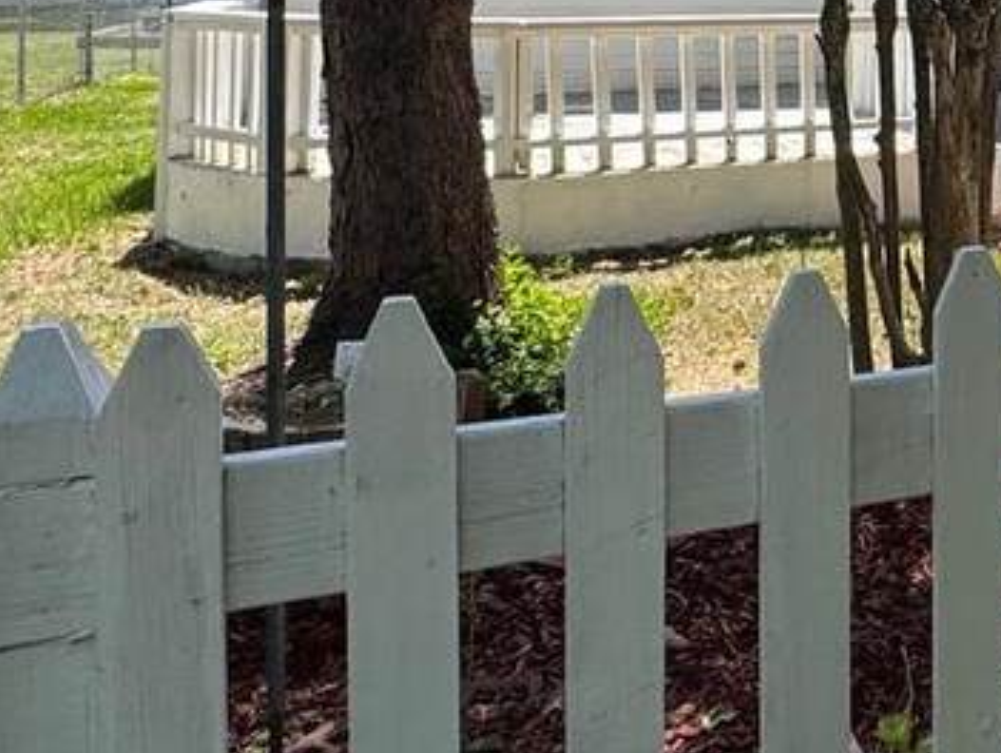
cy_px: -20
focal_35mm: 51
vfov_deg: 26.9
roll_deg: -1.4
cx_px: 1178
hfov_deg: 31.8
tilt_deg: -0.5
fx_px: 1476
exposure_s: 1/879
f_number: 2.2
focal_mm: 2.22
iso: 40
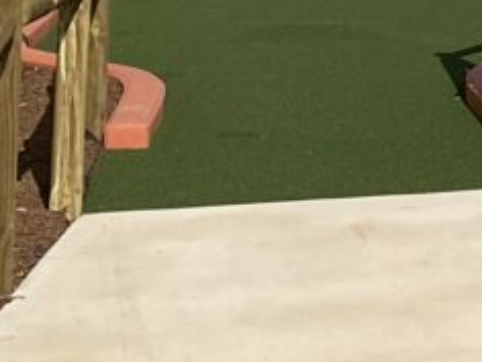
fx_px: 1754
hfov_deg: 13.6
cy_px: -247
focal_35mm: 126
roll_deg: -2.2
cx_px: 933
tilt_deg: +1.3
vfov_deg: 11.1
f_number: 1.8
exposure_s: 1/2959
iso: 16
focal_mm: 3
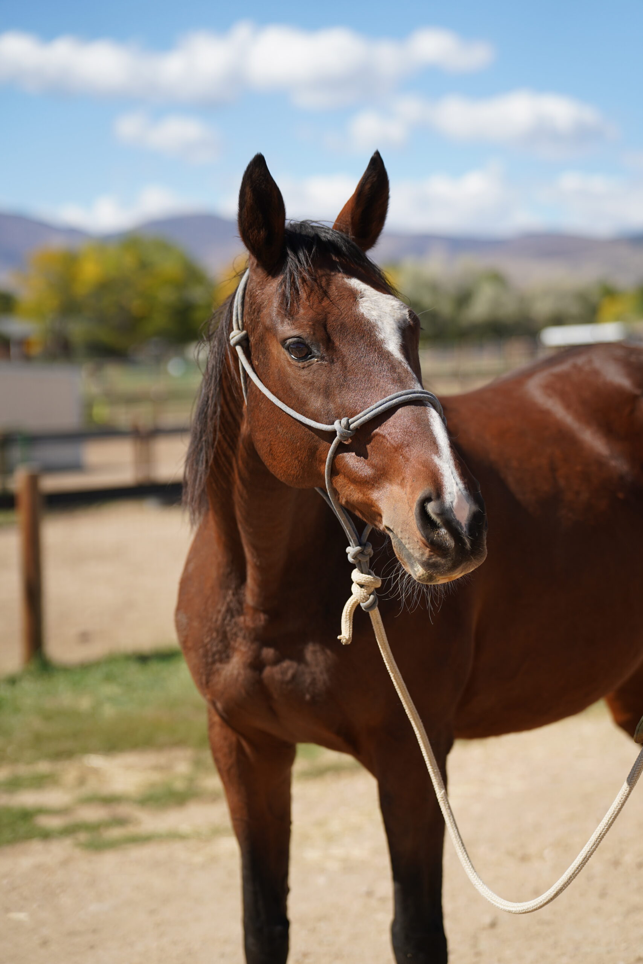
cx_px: 322
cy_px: 482
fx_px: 1929
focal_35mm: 72
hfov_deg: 18.9
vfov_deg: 28.1
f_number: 2.5
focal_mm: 72
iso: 160
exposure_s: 1/3200
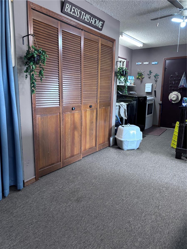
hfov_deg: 53.1
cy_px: 124
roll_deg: -0.4
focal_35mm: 26
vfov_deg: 67.3
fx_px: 187
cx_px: 94
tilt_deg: -10.1
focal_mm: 5.96
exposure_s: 1/60
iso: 320
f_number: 1.6
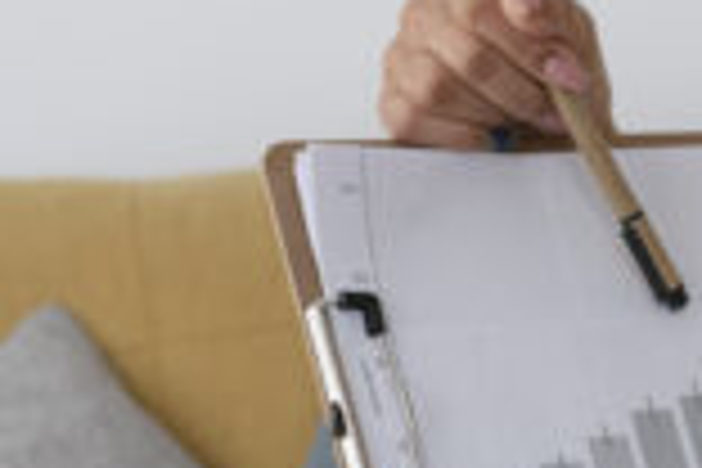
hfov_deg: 9.9
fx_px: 3997
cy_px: 292
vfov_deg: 6.7
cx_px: 900
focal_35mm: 205
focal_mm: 40
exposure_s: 1/200
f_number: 3.5
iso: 500
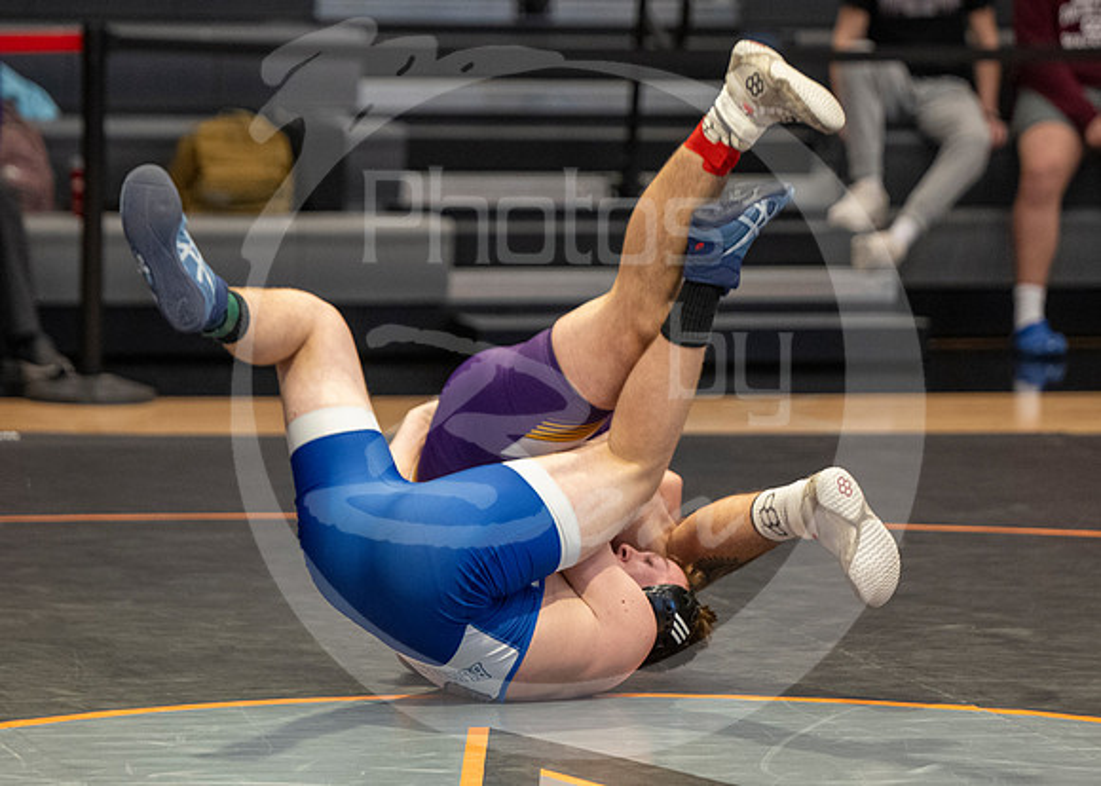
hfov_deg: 9.2
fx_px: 6817
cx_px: 572
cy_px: 447
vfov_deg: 6.6
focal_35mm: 218
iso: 3200
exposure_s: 1/1000
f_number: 2.8
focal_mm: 135
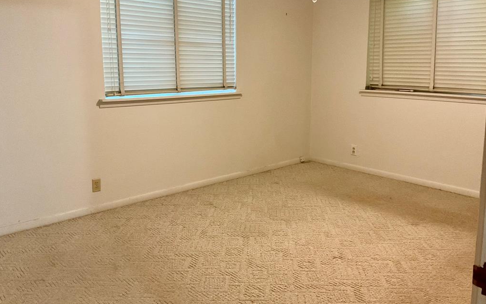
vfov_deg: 40.5
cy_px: 124
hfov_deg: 61.2
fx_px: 411
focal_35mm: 31
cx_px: 244
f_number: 1.8
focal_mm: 3
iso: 250
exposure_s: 1/60
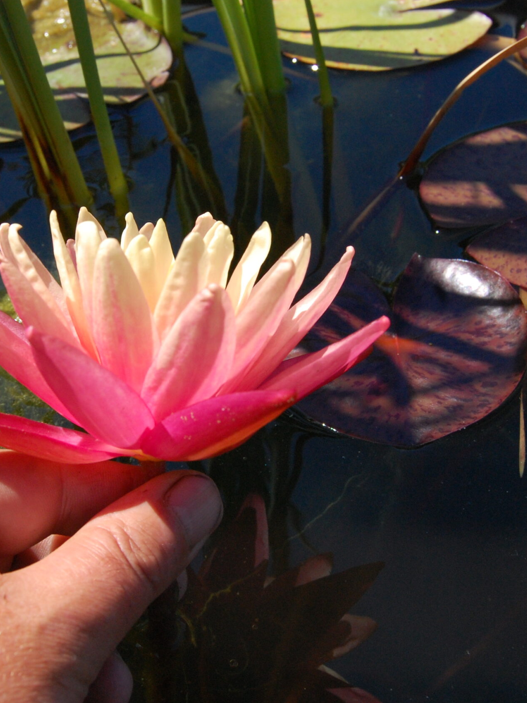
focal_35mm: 57
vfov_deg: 33.8
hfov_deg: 25.6
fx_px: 1157
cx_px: 216
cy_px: 351
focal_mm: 26
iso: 800
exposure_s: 1/800
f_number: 11
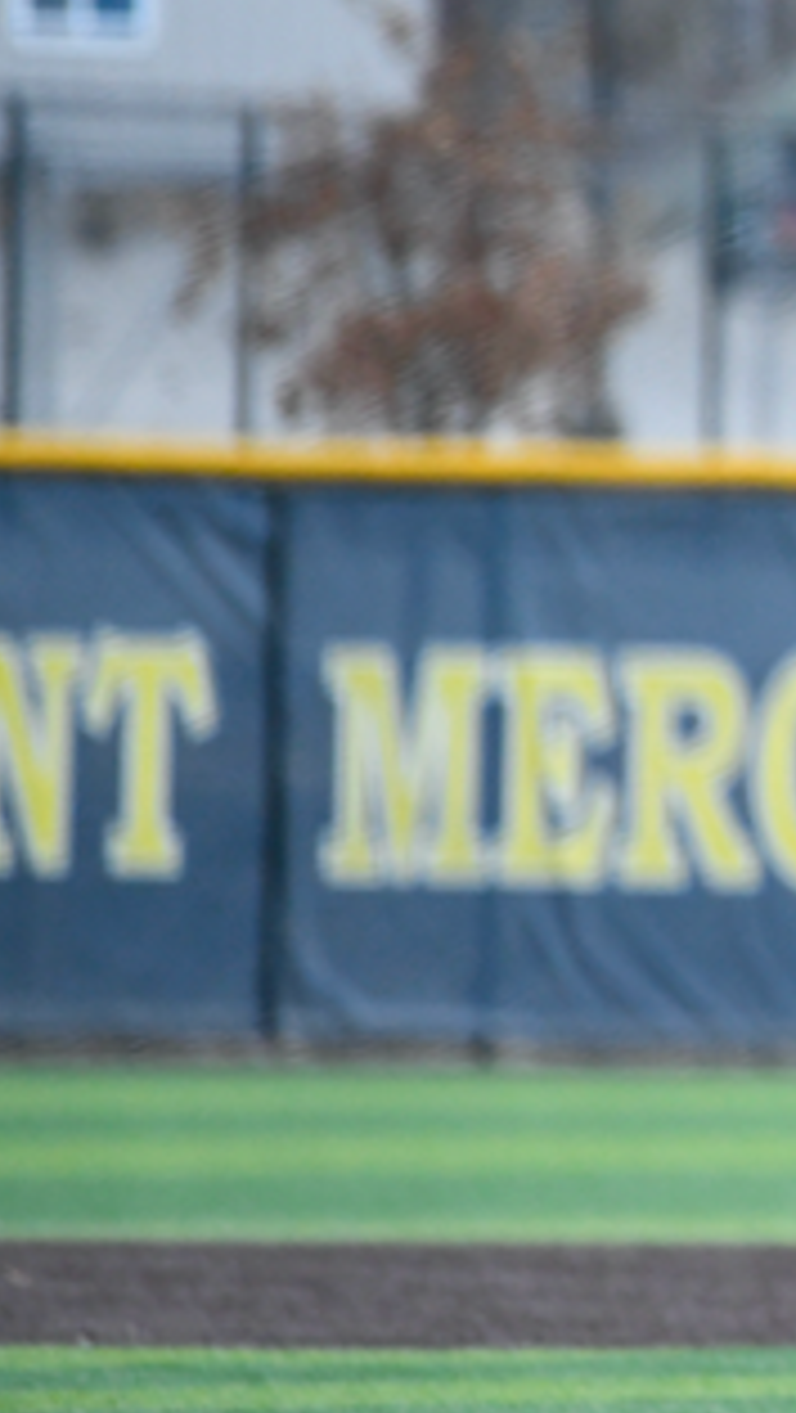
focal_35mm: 853
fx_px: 31956
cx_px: 2671
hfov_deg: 1.4
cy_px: 266
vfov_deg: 2.5
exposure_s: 1/1000
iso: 1800
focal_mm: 200
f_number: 2.8
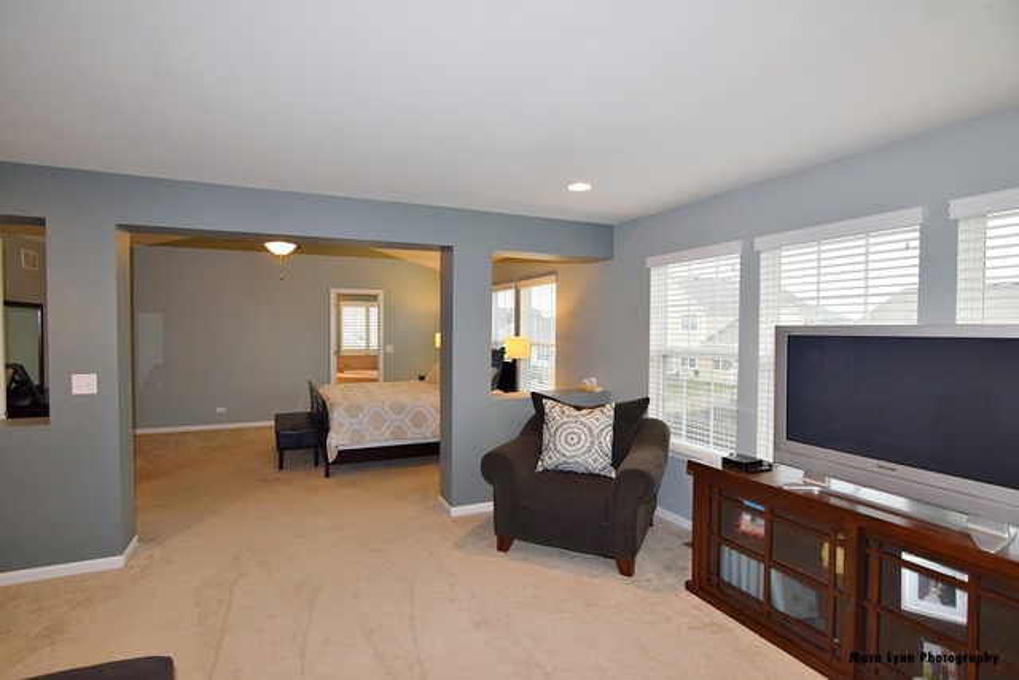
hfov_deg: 95.0
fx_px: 467
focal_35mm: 16
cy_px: 340
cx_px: 510
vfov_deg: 72.1
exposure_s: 1/100
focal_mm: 11
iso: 800
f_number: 5
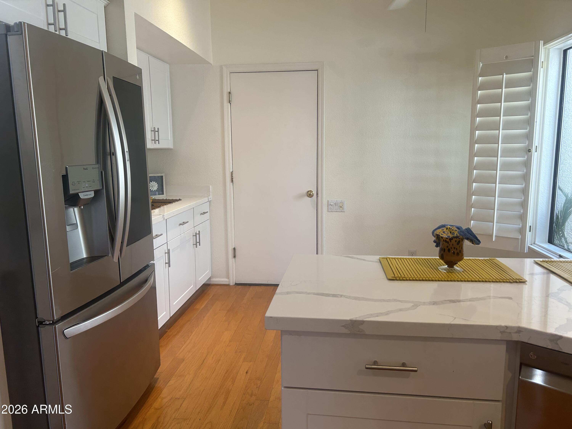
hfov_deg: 67.3
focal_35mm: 26
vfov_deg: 53.1
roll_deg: +1.0
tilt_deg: -6.5
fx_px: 430
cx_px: 286
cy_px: 214
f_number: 1.5
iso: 80
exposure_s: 1/120
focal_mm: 5.7
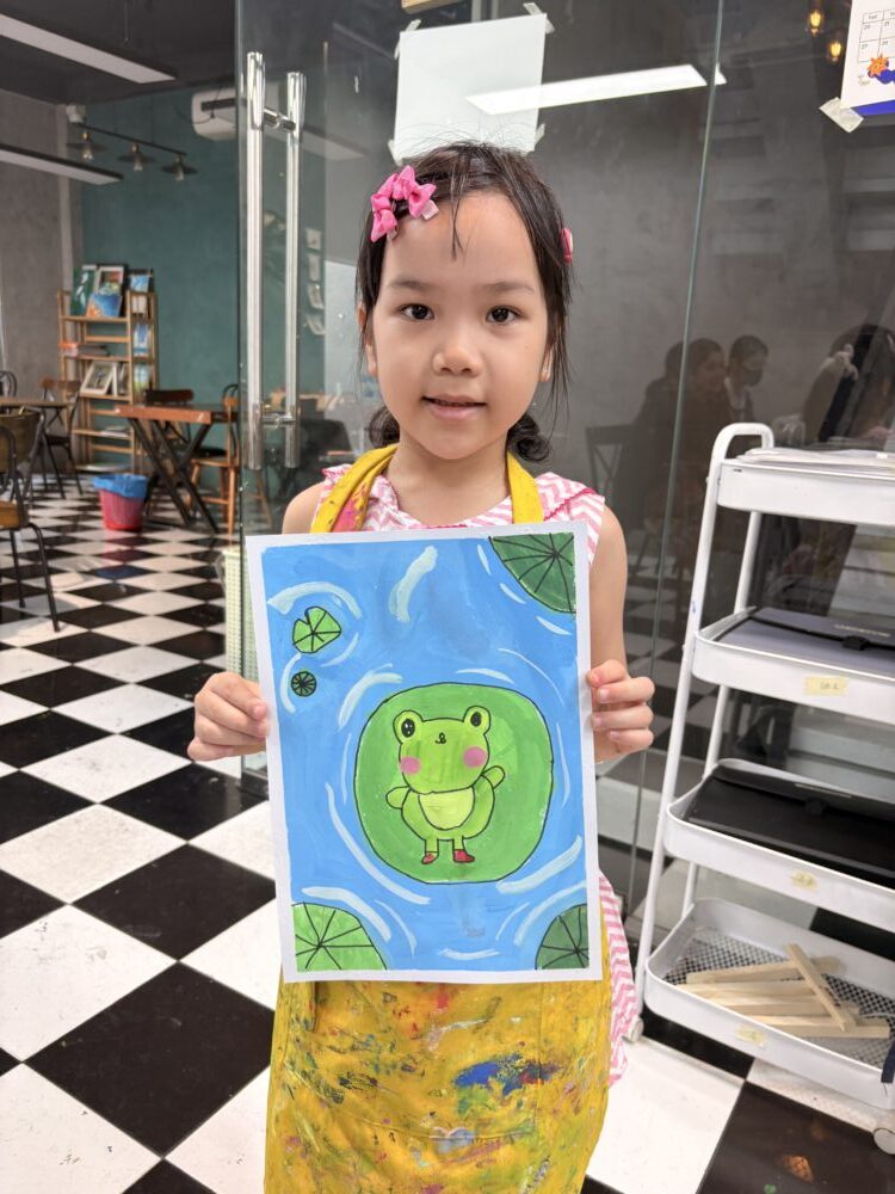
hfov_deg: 53.1
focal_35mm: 26
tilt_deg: -13.5
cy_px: 597
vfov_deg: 67.3
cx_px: 448
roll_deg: -3.0
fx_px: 896
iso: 100
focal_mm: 5.96
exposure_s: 1/100
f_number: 1.6
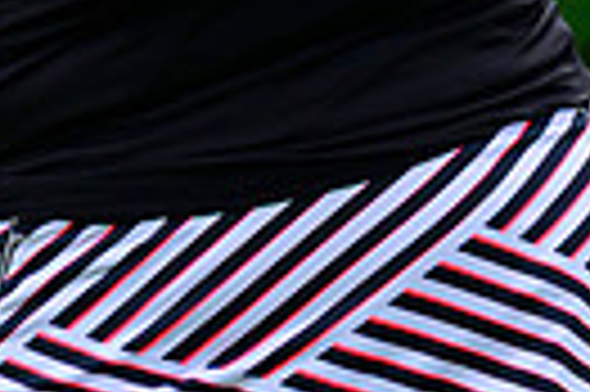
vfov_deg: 0.8
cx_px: -18
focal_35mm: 1774
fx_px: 29038
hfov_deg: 1.2
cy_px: -430
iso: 1000
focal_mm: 400
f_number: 5.6
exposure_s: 1/1600
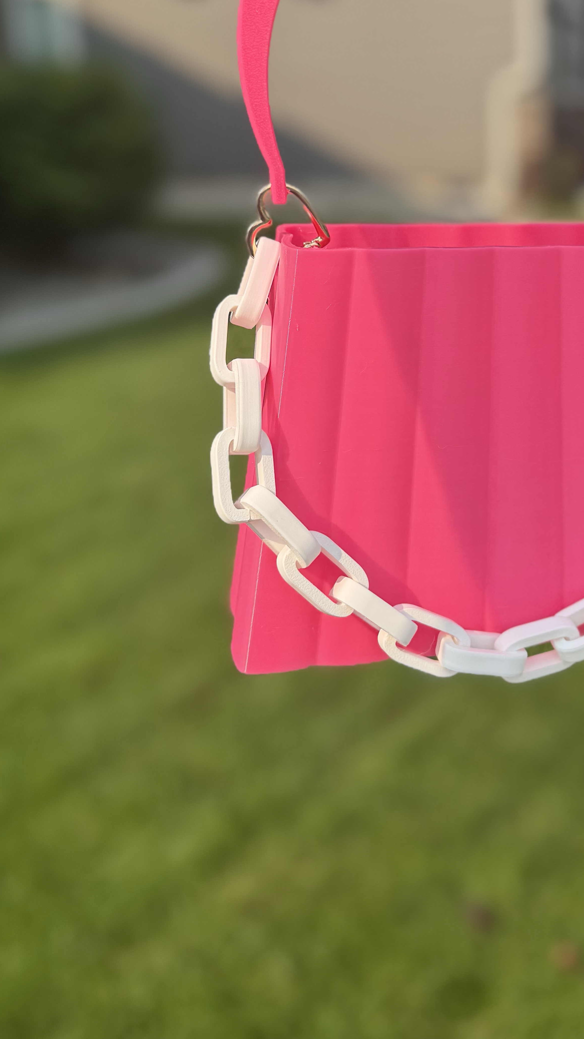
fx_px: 991
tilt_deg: -13.4
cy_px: 342
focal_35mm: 36
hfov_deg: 31.9
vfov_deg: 54.1
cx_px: 474
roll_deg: +0.8
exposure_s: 1/2703
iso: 80
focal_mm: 6.76
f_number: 1.78
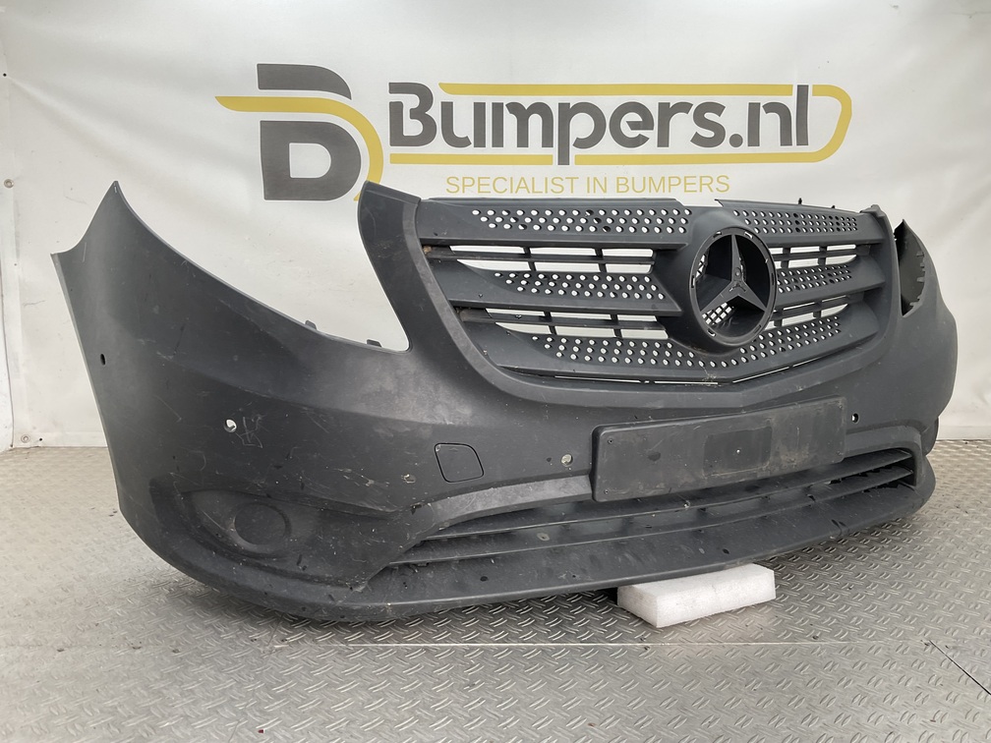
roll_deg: +0.0
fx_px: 830
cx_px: 496
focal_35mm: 29
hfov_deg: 61.7
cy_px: 372
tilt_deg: -12.0
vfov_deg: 48.2
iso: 25
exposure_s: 1/120
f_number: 1.8
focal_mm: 3
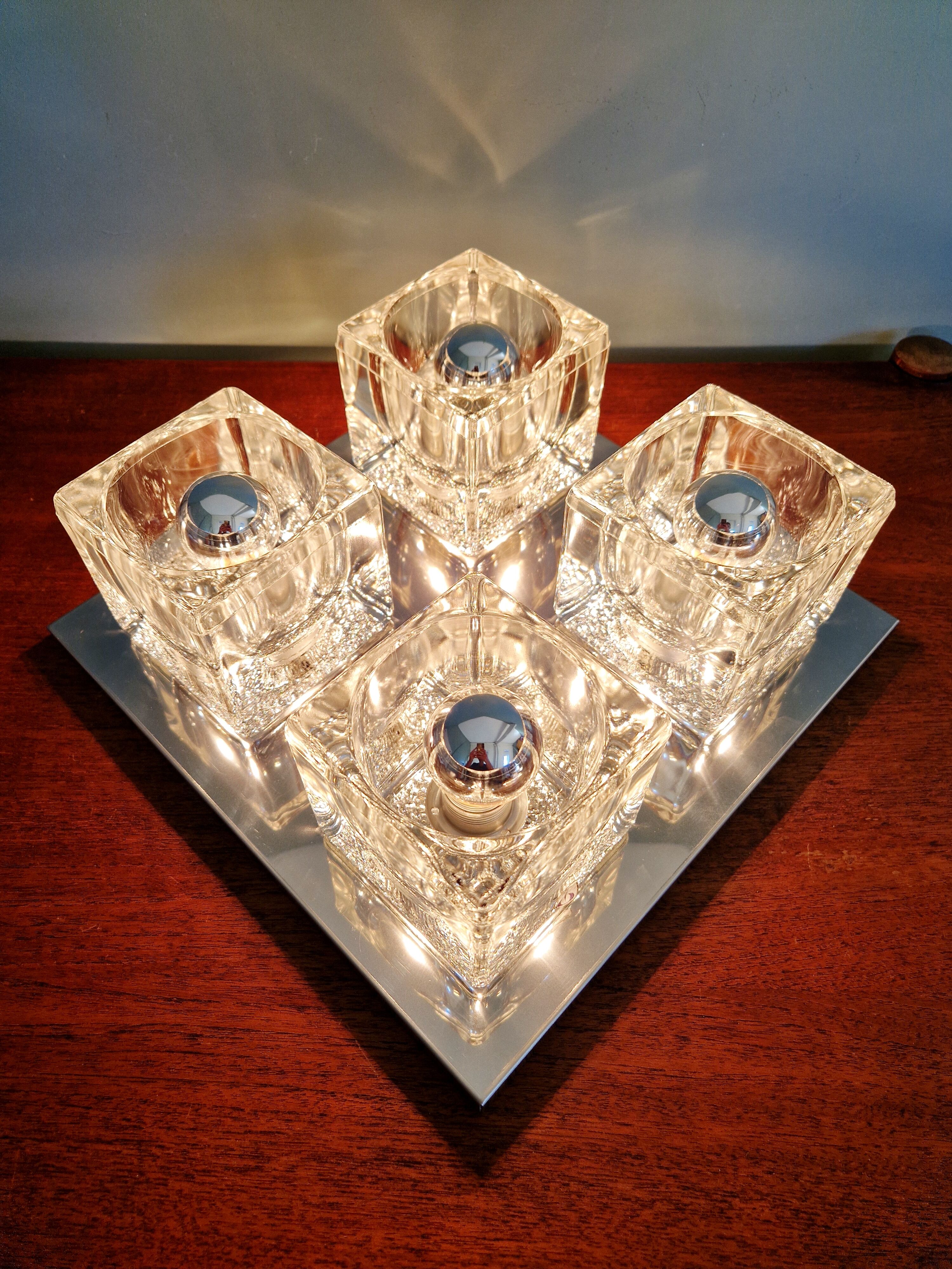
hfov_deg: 58.9
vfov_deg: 73.9
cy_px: 634
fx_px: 843
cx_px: 476
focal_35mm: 23
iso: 50
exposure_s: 1/100
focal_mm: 5.4
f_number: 1.8
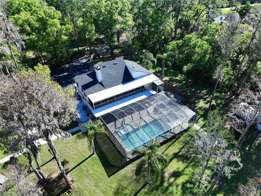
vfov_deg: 56.8
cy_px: 98
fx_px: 181
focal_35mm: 24
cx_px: 130
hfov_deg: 71.6
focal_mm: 12.29
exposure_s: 1/160
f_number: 3.2
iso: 100
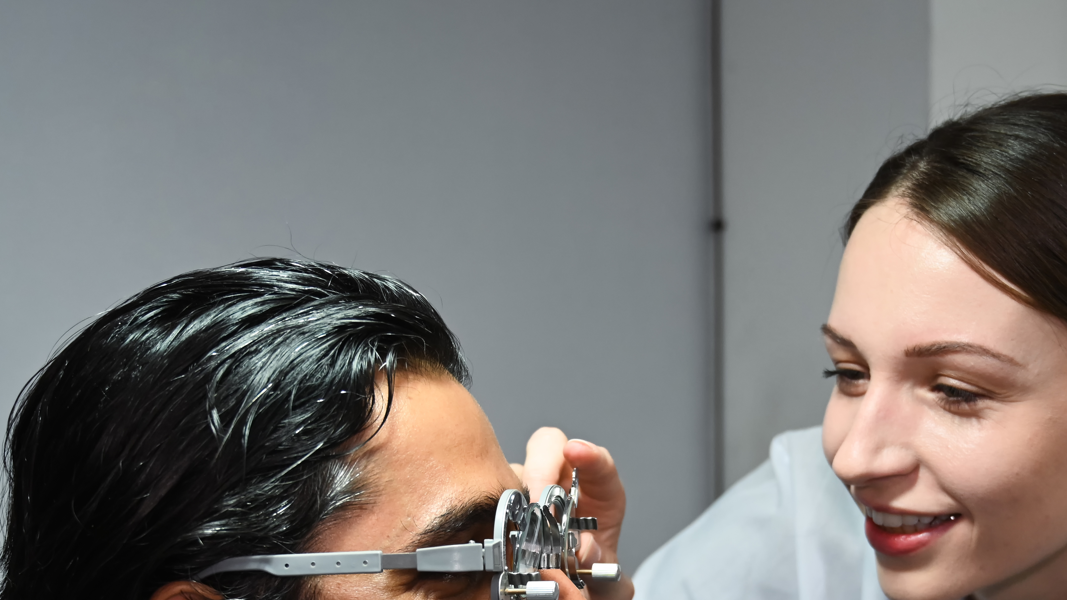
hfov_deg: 30.0
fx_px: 1981
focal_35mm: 70
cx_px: 670
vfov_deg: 16.8
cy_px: 623
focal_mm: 34.5
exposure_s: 1/125
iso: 800
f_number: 4
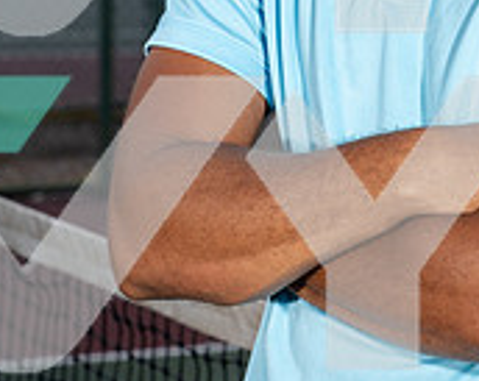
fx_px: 2873
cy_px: -113
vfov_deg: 7.5
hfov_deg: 9.5
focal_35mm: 203
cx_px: 498
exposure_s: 1/1250
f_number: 6.3
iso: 250
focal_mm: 64
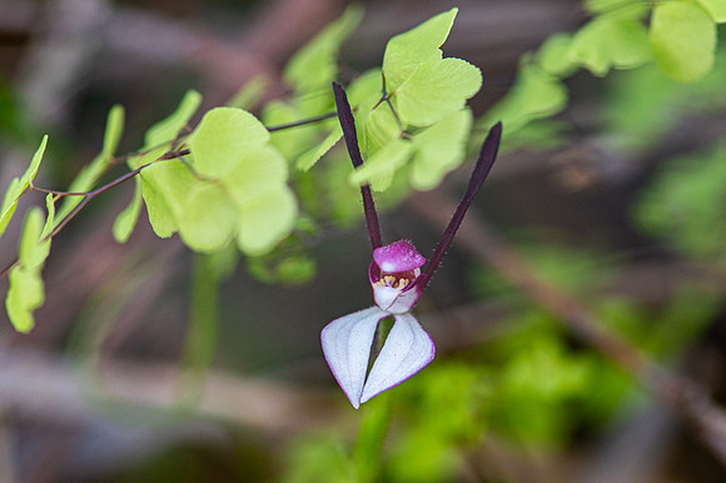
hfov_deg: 10.7
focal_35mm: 192
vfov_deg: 7.1
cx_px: 413
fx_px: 3876
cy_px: 275
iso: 400
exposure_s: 1/40
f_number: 5.6
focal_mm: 105
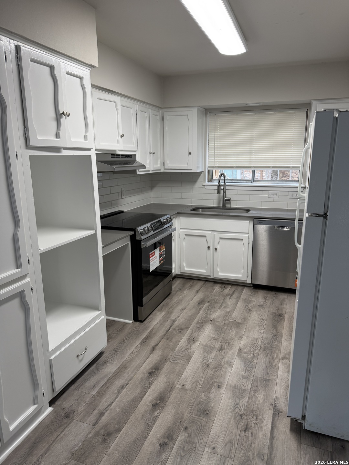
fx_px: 323
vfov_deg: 71.6
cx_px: 174
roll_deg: +1.1
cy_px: 232
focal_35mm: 24
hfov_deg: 56.8
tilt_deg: -13.5
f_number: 1.78
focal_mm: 6.76
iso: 100
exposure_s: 1/120
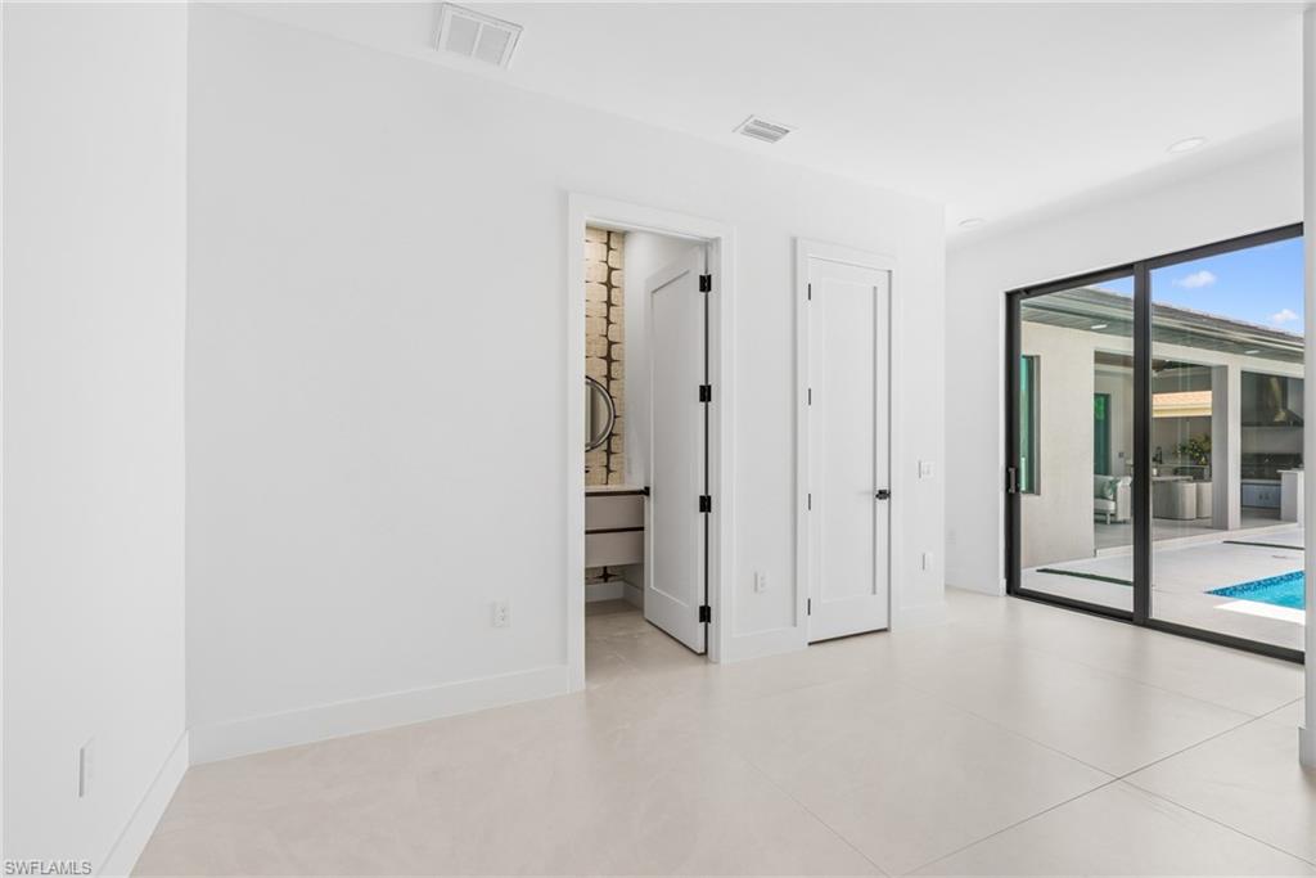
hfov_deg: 96.7
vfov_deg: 73.8
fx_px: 585
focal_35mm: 16
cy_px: 439
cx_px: 658
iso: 125
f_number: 8
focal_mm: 16
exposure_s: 1/20
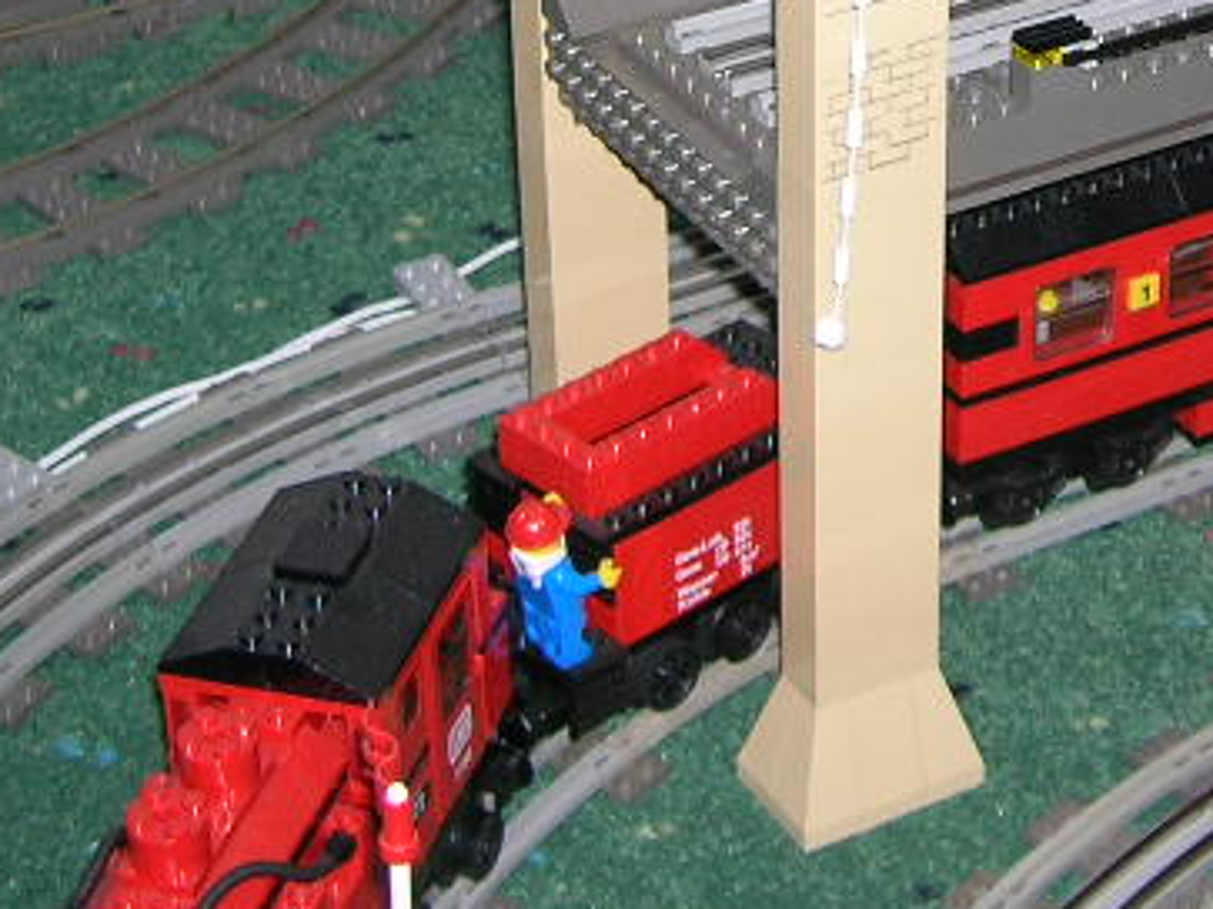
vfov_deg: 15.0
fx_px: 3363
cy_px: -120
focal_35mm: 96
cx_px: 1143
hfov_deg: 20.0
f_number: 2.9
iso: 50
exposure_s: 1/60.1
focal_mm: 5.7
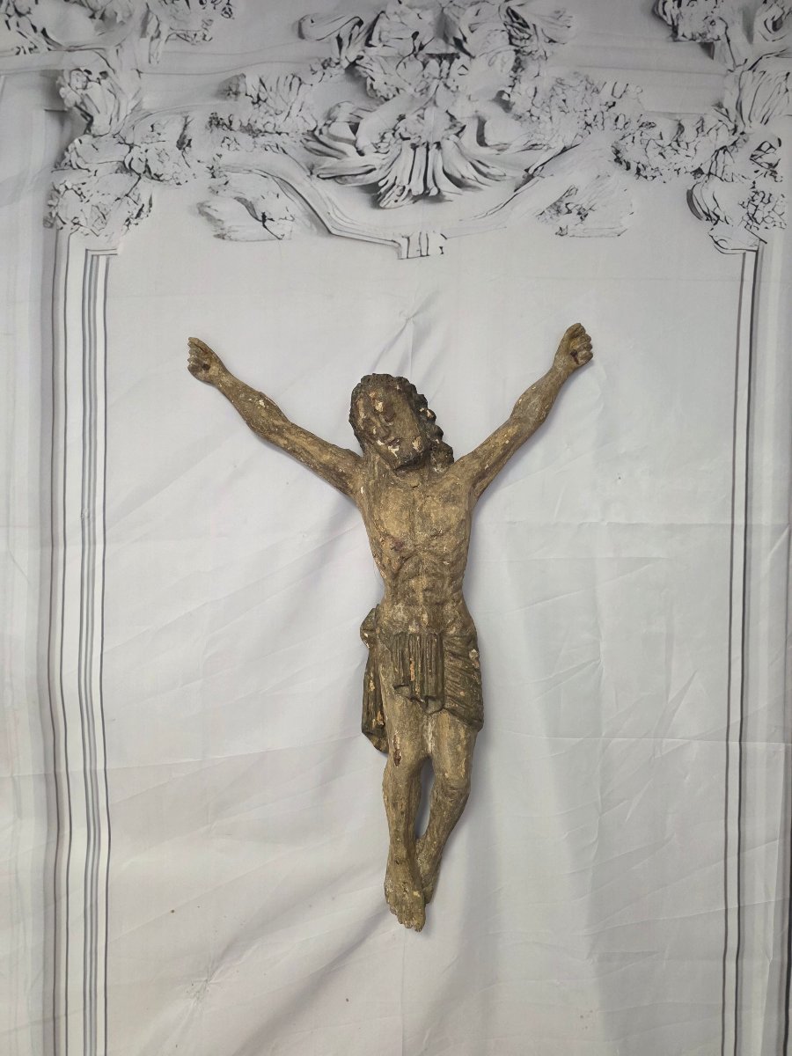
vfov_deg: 73.9
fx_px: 702
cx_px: 396
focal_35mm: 23
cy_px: 528
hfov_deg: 58.9
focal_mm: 6.3
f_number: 1.7
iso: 400
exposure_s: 1/100
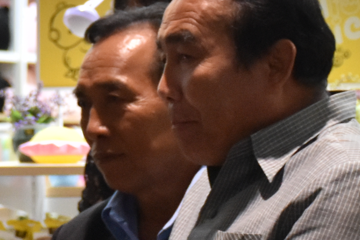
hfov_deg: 5.9
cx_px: -143
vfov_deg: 3.9
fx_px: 3489
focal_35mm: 349
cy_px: 184
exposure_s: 1/125
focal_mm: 48
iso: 1250
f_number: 5.6
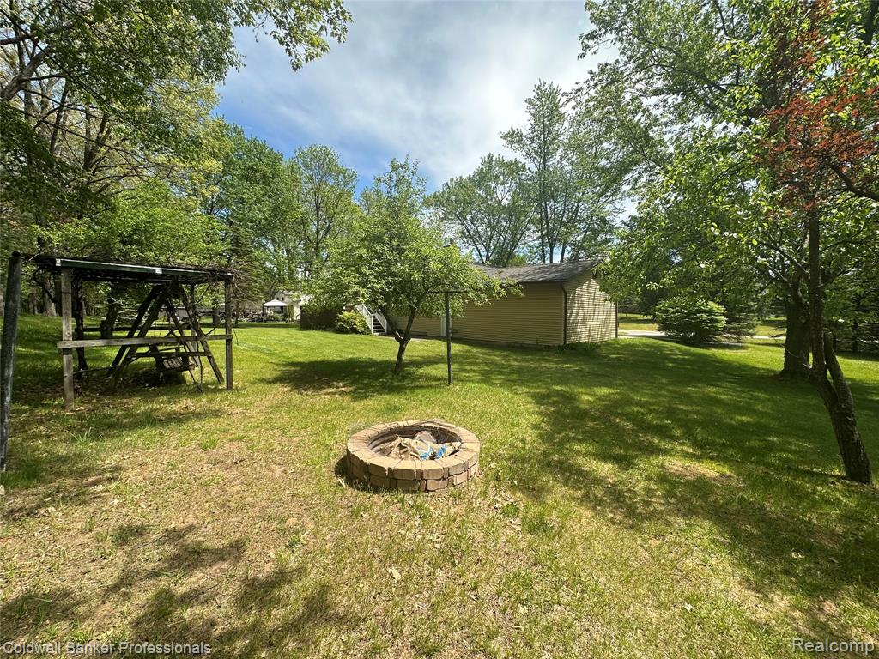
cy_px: 330
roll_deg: -0.2
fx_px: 356
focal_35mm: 14
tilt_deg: -1.9
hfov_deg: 102.1
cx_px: 440
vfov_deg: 85.7
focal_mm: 2.22
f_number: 2.2
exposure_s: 1/861
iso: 40
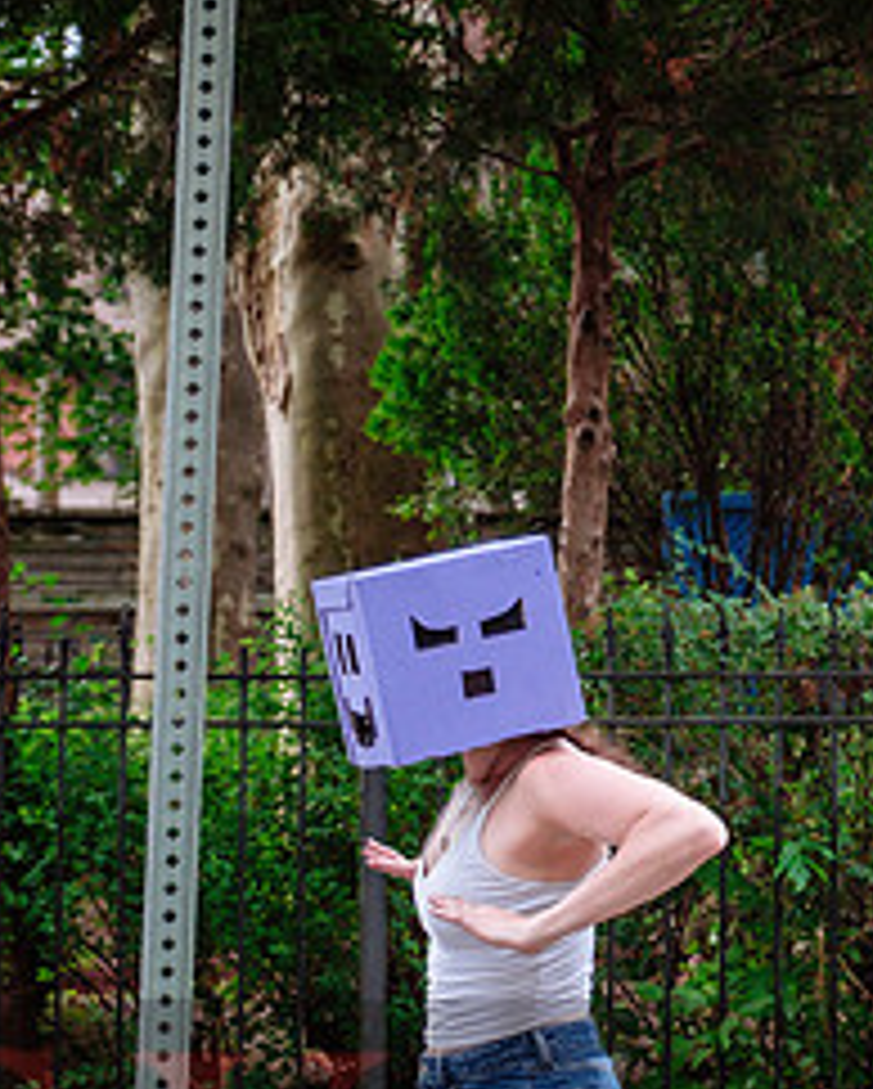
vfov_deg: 16.4
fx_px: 3774
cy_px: 575
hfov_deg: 12.8
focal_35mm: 117
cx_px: 1102
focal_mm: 32.1
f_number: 2.8
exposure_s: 1/200
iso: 500
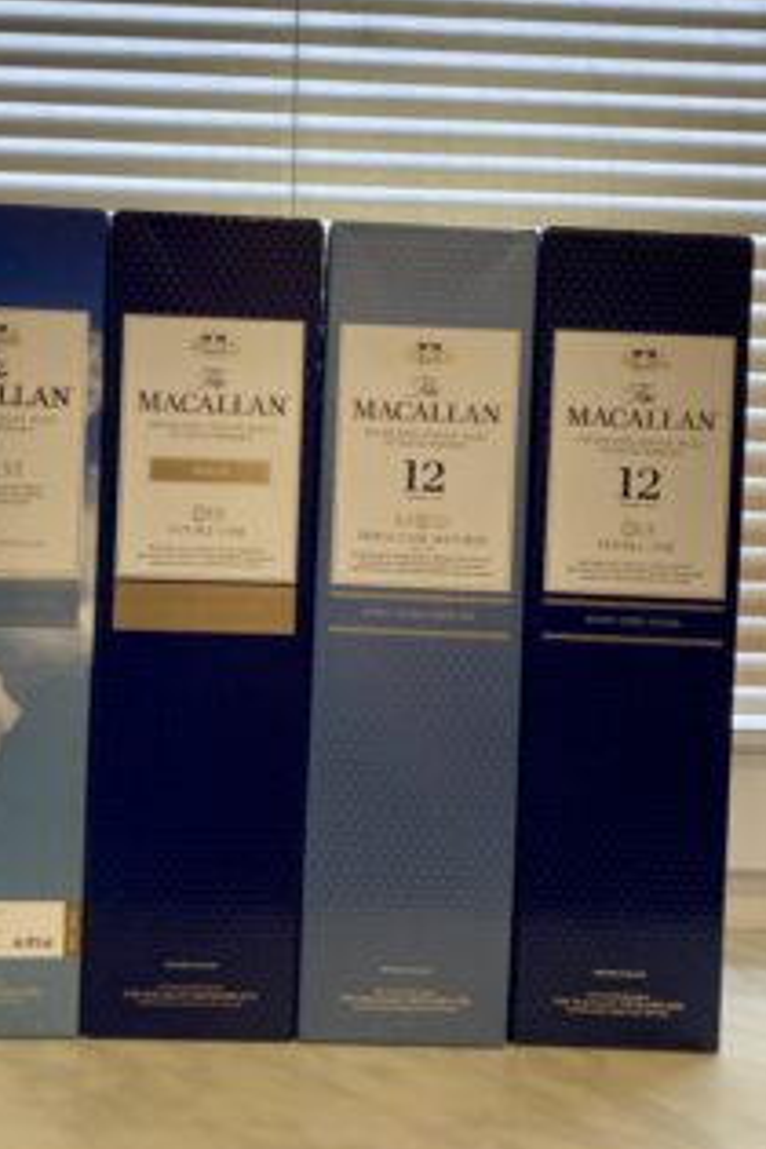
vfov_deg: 51.6
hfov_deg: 35.8
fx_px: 1181
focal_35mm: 37
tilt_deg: +3.5
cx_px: 292
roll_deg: -2.0
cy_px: 474
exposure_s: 1/50
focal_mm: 3.99
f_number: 1.8
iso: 80
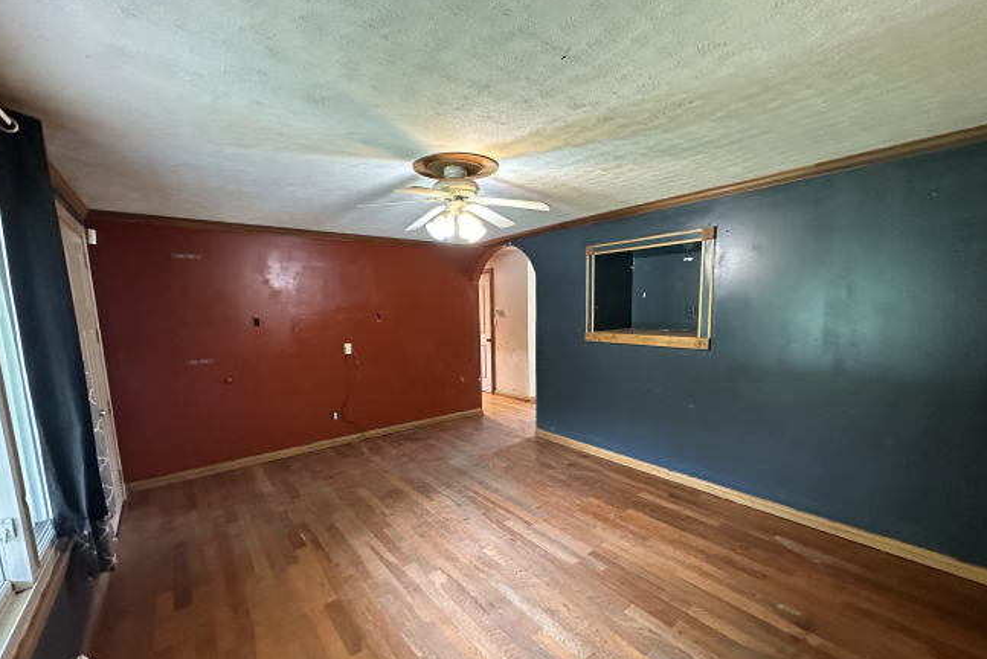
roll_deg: +0.0
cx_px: 484
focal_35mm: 15
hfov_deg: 100.4
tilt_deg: -7.7
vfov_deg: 77.2
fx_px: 411
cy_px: 362
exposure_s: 1/60
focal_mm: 2.22
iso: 1000
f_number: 2.2
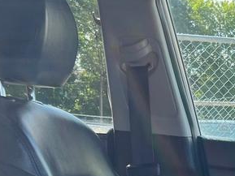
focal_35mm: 115
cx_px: 347
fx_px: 781
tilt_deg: -4.8
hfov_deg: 15.8
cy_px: 214
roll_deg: -0.5
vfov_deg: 12.6
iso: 50
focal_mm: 5.7
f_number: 1.5
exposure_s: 1/658
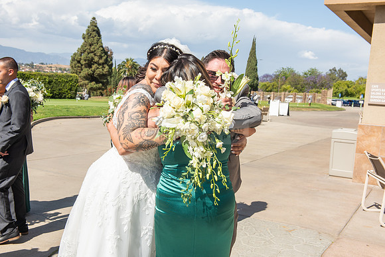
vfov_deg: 33.4
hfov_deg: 48.4
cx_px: 192
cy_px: 128
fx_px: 428
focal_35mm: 40
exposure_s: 1/200
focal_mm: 40
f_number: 9
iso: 100
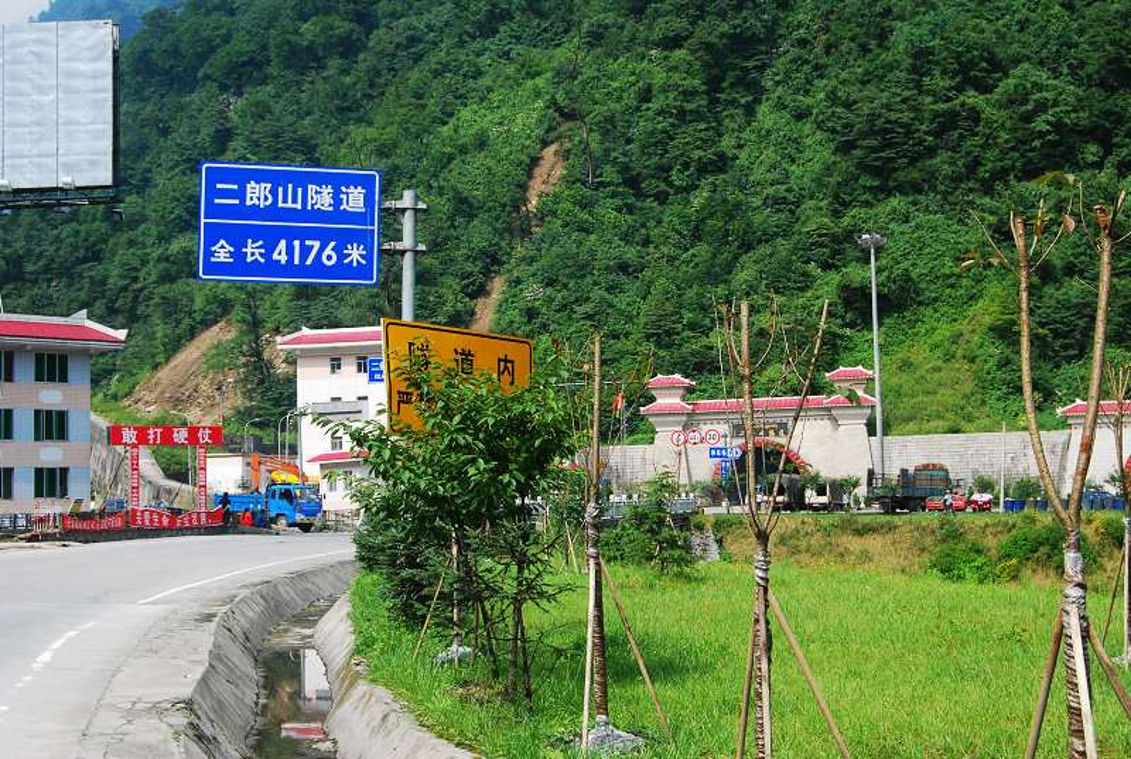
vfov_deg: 26.6
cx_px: 566
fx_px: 1606
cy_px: 380
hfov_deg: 38.8
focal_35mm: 51
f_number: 10
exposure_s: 1/200
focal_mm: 34
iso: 200
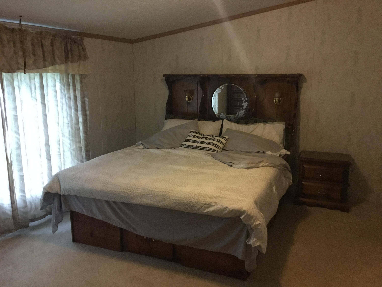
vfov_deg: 45.4
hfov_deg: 58.4
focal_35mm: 31
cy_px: 144
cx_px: 191
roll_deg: +0.6
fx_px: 342
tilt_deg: -9.9
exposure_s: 1/30
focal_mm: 3.3
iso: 250
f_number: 2.4
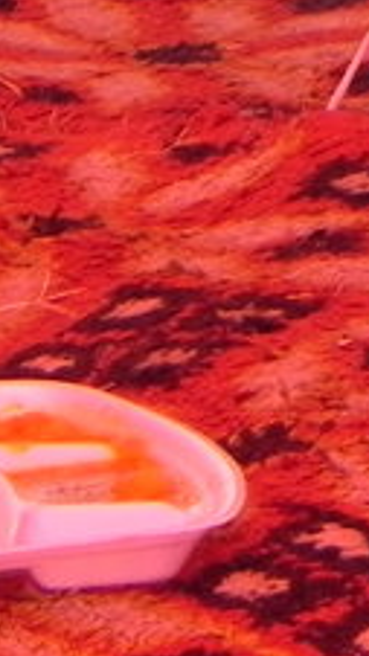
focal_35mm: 636
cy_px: -354
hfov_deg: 1.9
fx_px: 11071
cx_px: 1296
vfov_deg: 3.4
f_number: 5.6
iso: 160
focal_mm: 23
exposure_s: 1/238
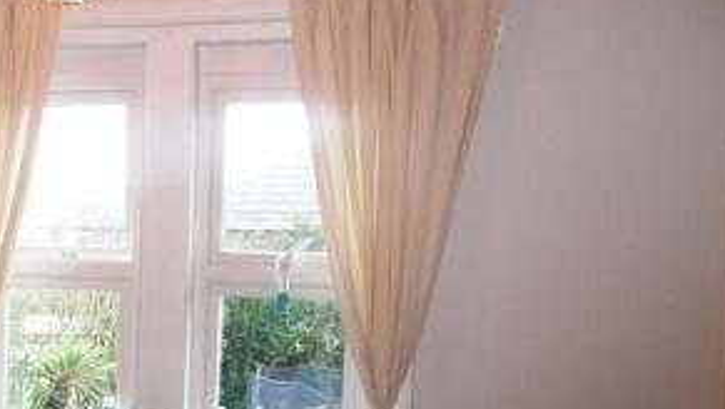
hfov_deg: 32.1
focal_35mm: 61
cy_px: 395
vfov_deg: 19.3
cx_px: 31
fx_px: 1173
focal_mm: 4.7
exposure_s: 1/30
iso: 200
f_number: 3.3
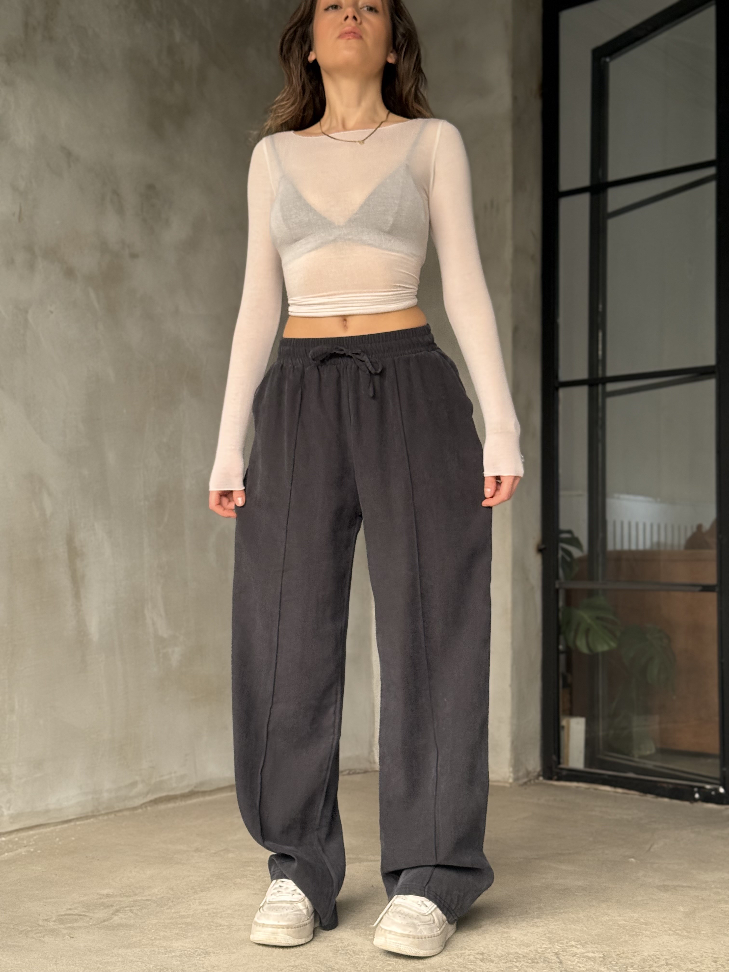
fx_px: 1348
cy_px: 486
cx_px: 364
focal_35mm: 48
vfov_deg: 39.7
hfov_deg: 30.3
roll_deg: -0.6
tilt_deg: +3.3
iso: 160
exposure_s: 1/60
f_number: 1.78
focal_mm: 6.76
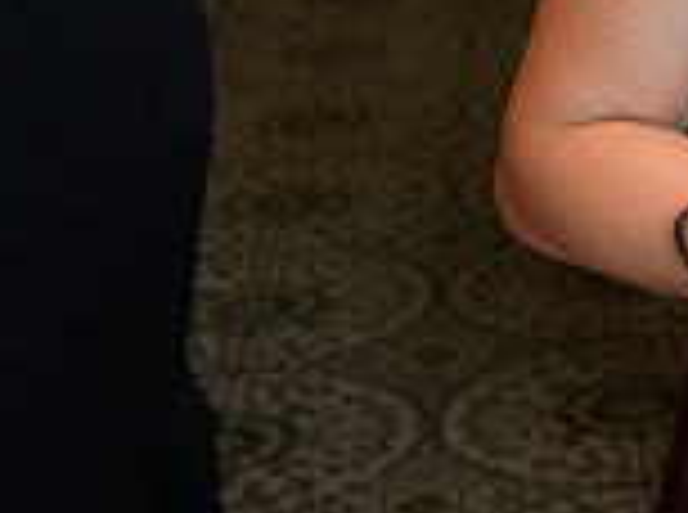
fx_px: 2538
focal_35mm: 128
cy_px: -340
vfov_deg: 10.9
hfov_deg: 13.7
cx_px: 1259
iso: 1000
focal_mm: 35
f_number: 3.5
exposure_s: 1/125
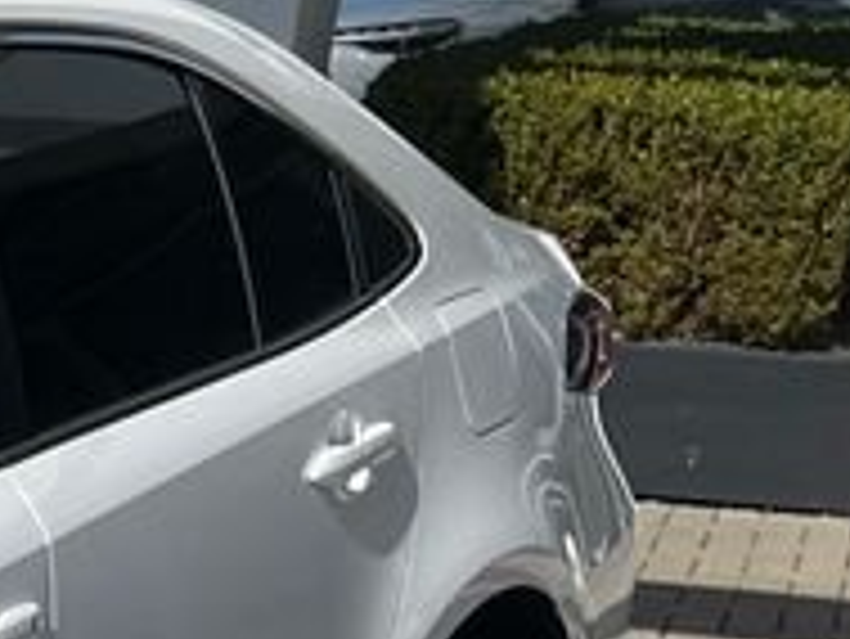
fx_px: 3464
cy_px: 1107
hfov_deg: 11.6
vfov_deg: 10.0
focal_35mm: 141
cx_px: -1165
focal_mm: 5.1
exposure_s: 1/8403
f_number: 1.6
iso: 50
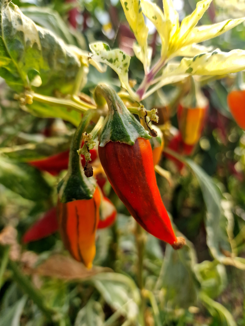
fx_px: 217
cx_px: 122
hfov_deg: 58.9
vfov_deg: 73.9
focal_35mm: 23
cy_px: 163
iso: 50
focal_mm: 6.4
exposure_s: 1/224
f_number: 1.8
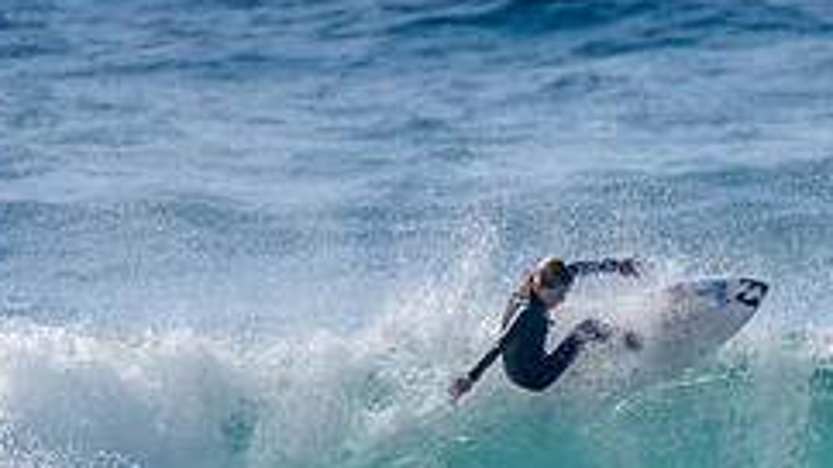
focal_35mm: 1539
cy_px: 443
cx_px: 453
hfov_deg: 1.4
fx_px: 33986
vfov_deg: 0.8
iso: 110
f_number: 5.6
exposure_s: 1/2000
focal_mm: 500
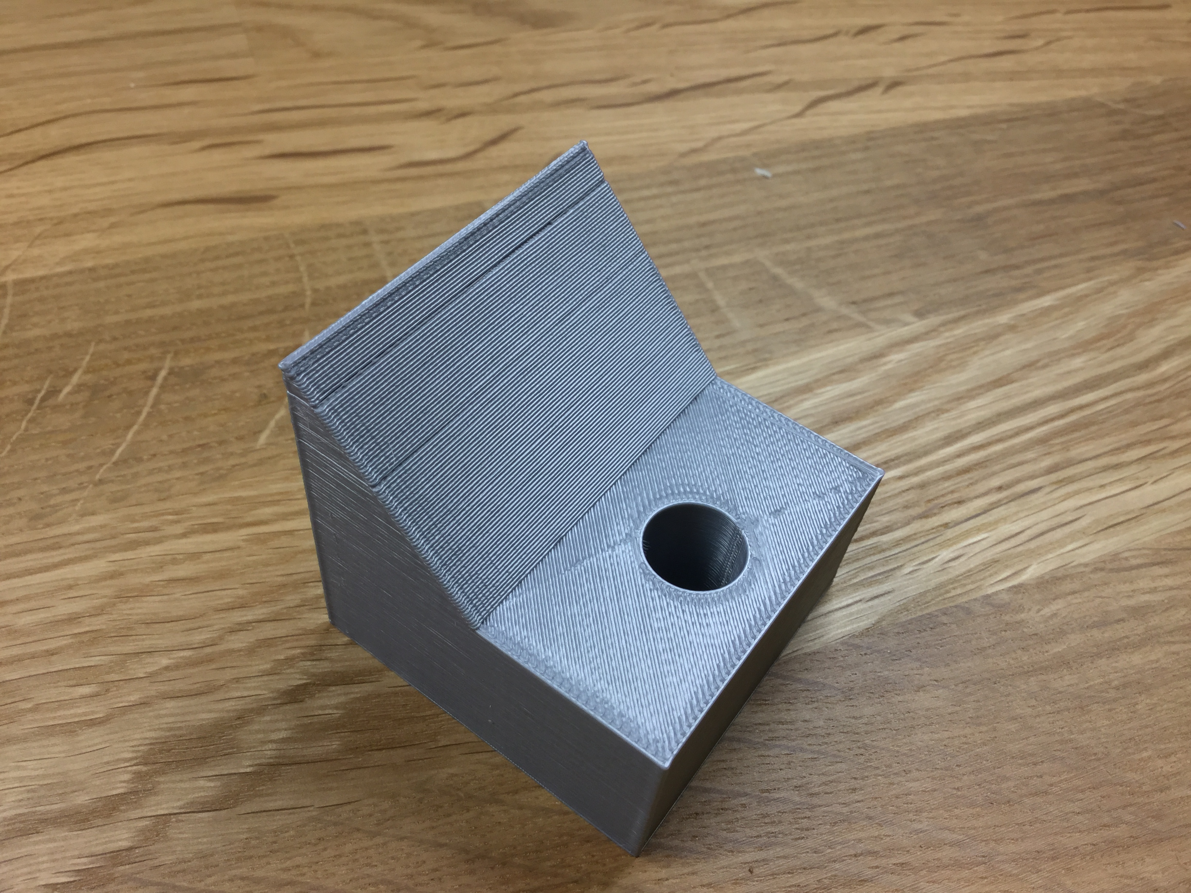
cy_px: 446
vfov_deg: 45.4
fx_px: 1067
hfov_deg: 58.4
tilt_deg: -51.5
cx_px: 596
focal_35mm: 31
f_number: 2.4
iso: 40
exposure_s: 1/33
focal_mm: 3.3
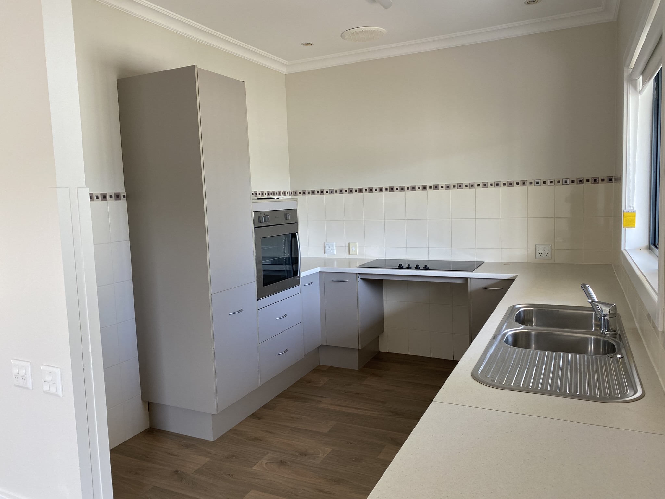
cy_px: 250
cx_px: 332
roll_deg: +1.9
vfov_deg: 53.1
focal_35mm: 26
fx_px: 499
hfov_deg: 67.3
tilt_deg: -5.1
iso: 100
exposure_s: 1/121
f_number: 1.8
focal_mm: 4.25
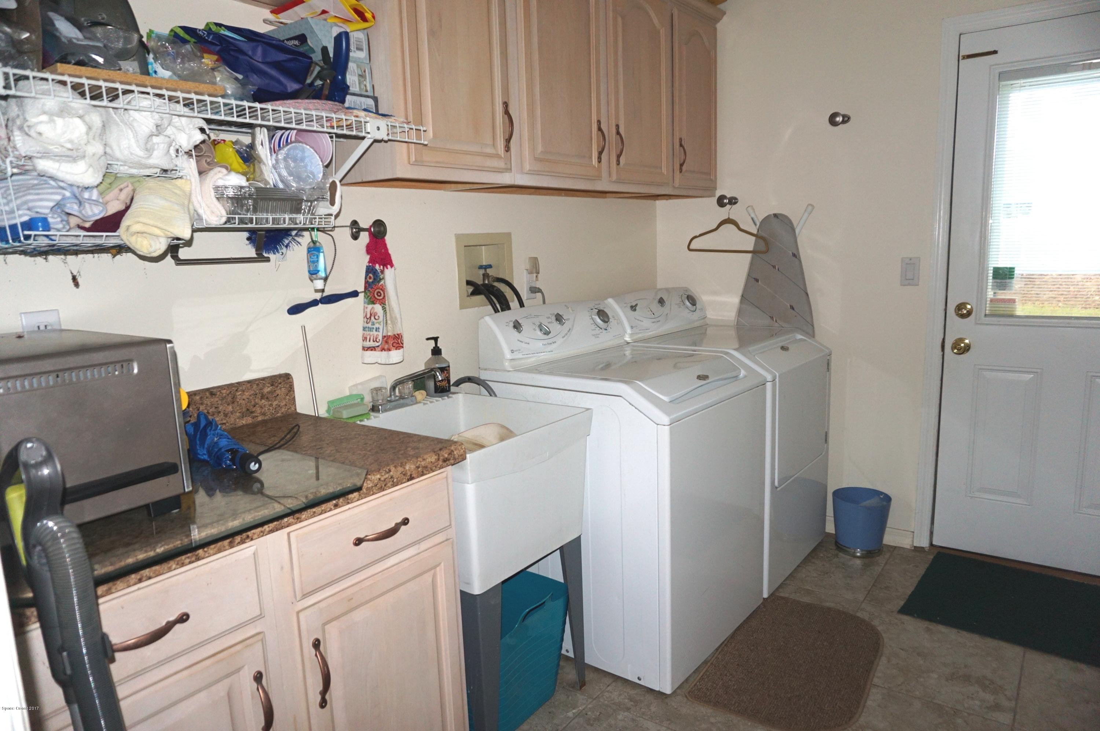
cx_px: 550
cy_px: 366
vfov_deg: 53.0
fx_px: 733
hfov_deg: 73.8
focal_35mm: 24
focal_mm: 16
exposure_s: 1/60
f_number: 3.5
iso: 800
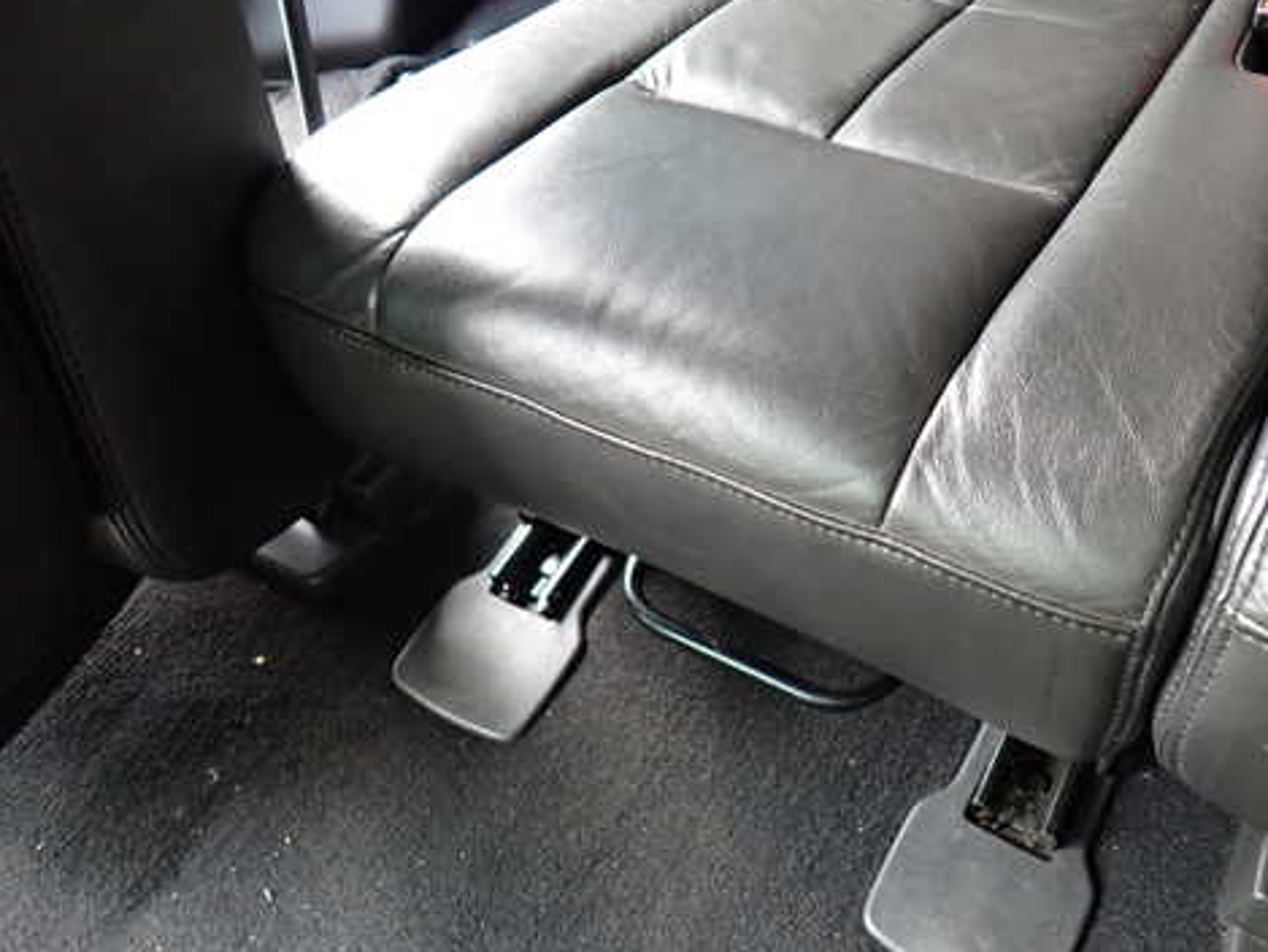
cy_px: 419
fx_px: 1172
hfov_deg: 56.3
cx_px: 765
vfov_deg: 44.1
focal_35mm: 32
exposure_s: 1/30
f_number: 2
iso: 250
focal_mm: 4.5
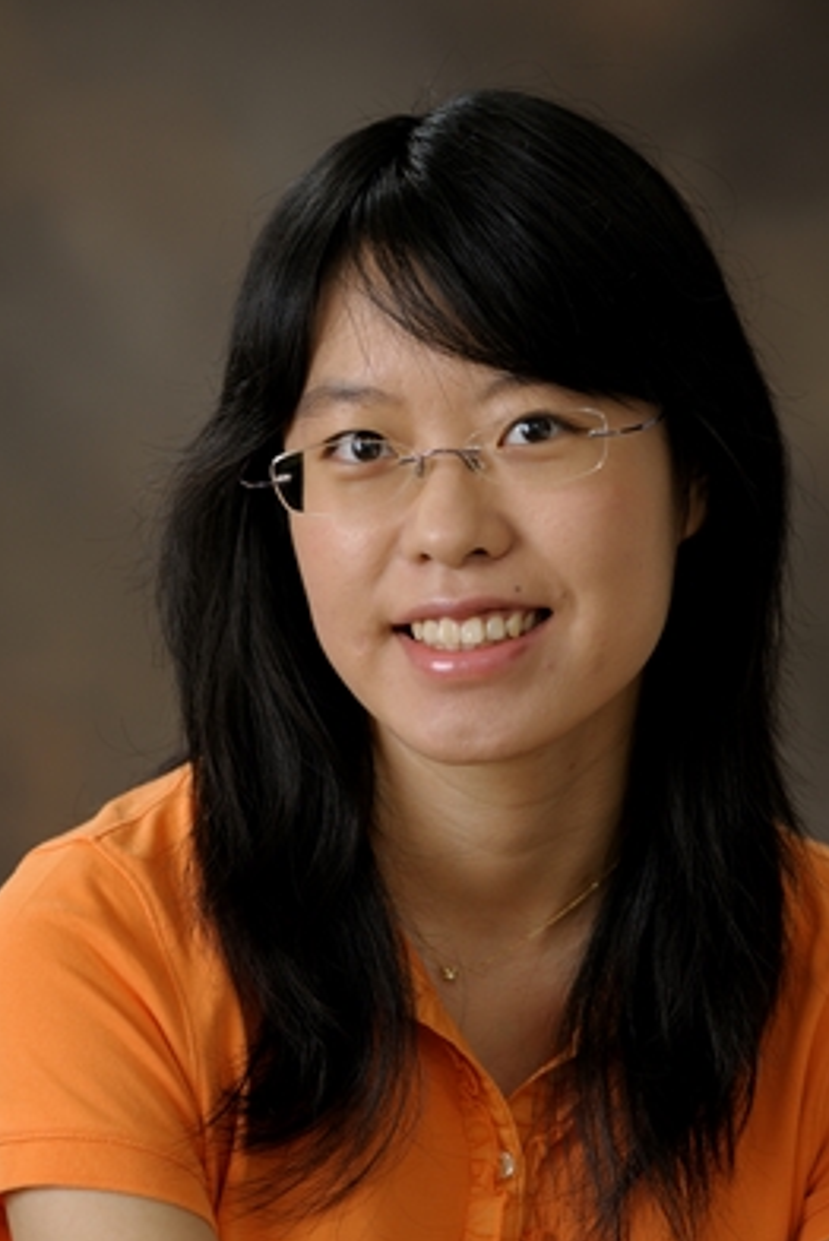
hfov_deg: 7.2
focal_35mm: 190
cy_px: 635
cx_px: 438
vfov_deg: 10.8
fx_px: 6551
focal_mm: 116
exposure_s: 1/160
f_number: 3.5
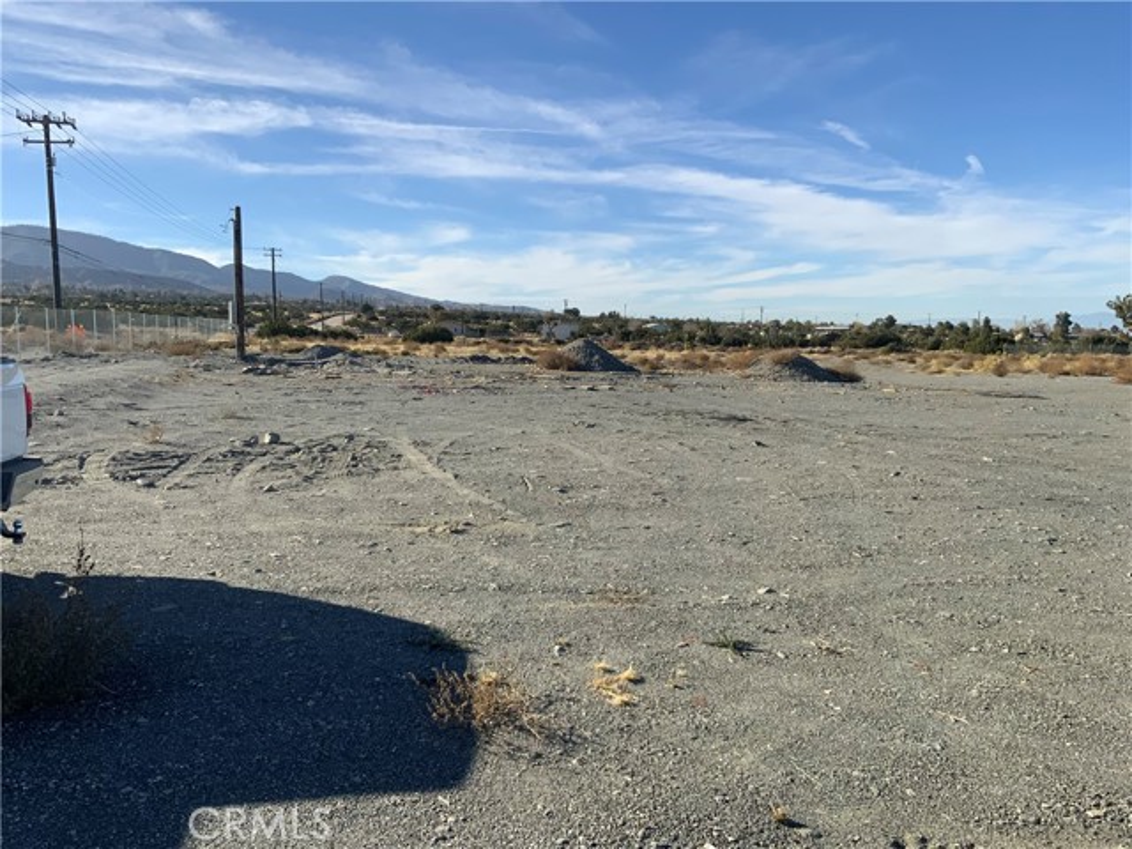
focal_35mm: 29
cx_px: 566
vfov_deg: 48.2
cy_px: 424
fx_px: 948
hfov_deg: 61.7
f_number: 1.8
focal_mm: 3
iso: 16
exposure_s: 1/2427
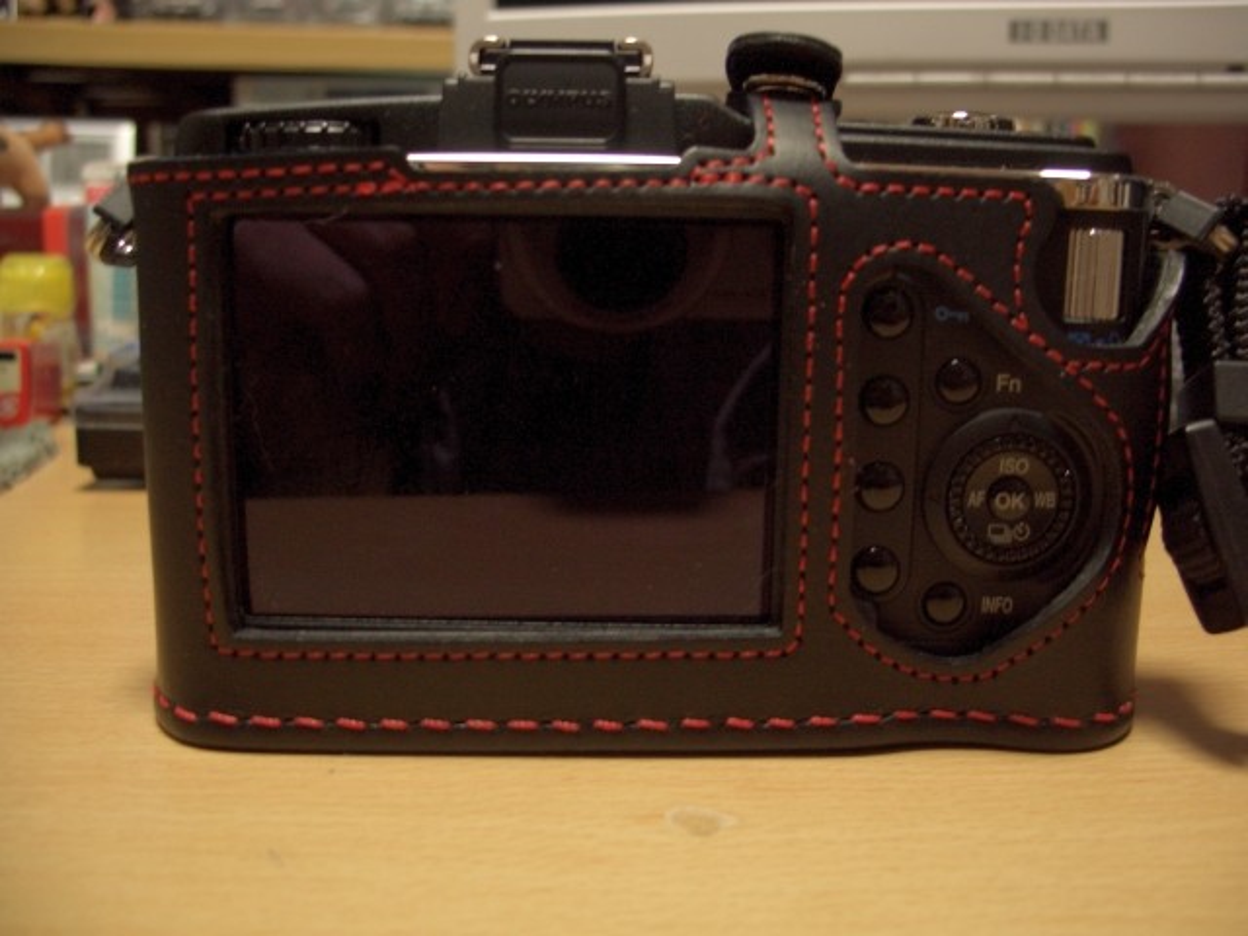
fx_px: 1190
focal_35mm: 33
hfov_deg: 55.4
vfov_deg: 42.9
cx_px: 624
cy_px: 468
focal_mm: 7.1
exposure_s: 1/8
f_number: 2.8
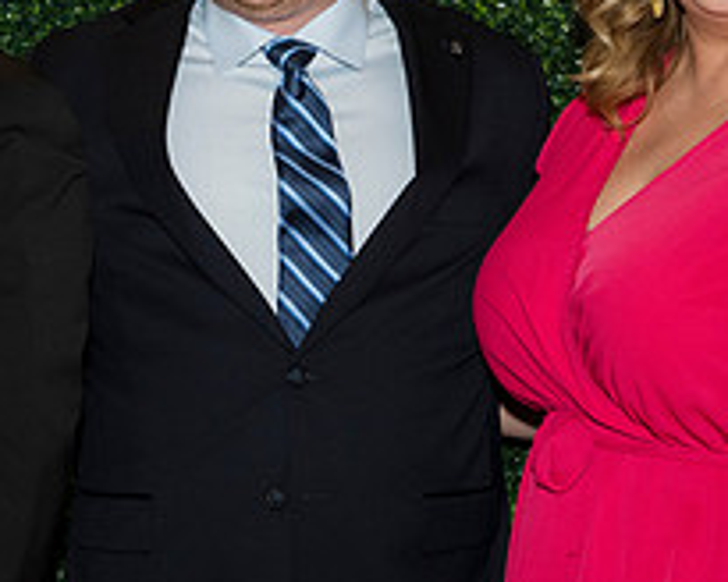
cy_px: 271
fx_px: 3426
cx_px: 89
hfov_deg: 12.1
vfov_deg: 9.7
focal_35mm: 159
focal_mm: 60
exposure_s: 1/160
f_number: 5
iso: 640
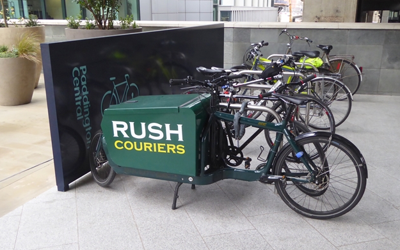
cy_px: 148
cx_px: 201
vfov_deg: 33.5
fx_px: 414
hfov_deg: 51.5
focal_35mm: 38
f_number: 3.7
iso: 320
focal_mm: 6.3
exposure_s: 1/60
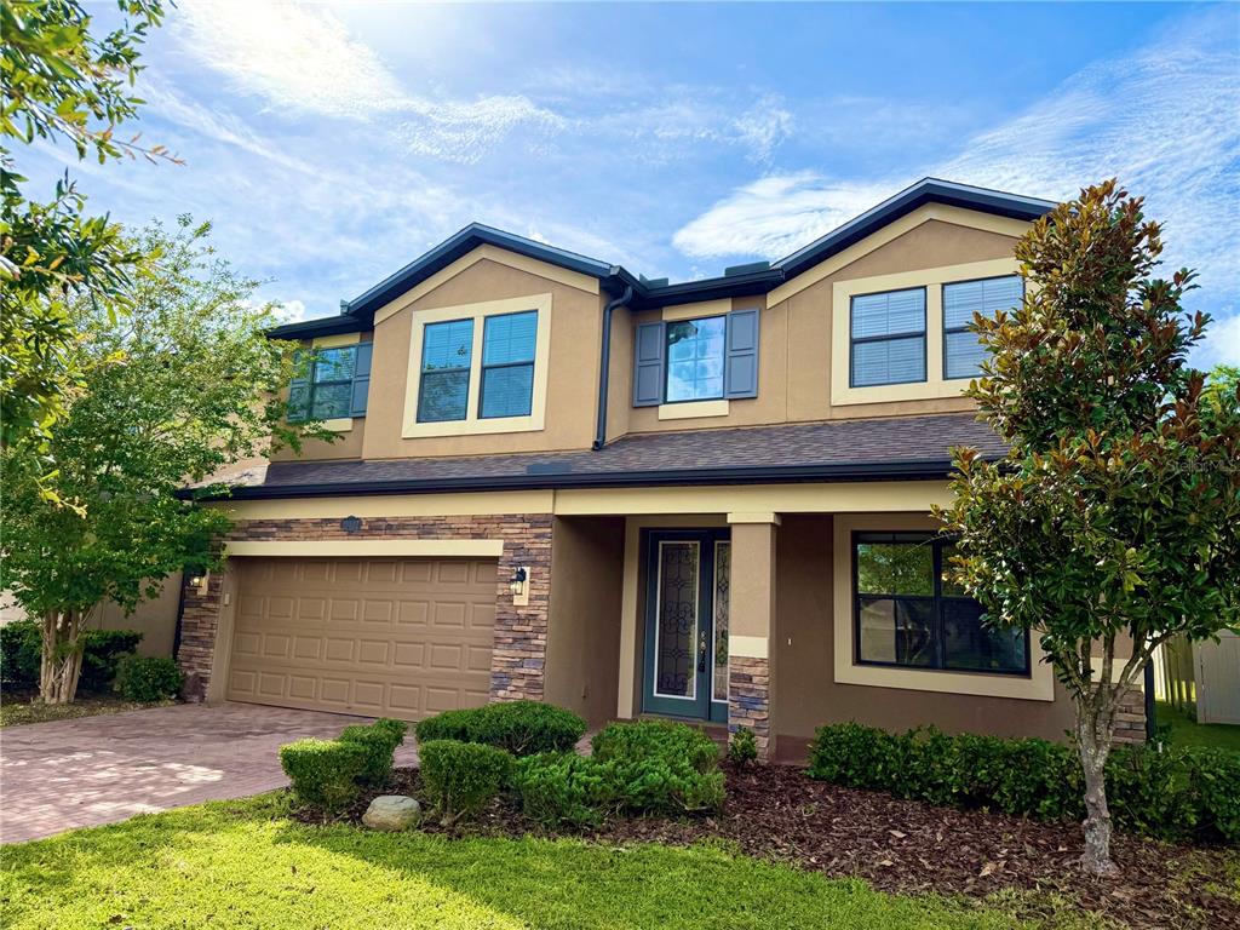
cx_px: 620
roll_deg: -2.2
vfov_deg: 56.8
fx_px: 860
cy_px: 465
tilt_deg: +8.9
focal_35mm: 24
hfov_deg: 71.6
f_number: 1.78
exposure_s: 1/6173
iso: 100
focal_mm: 6.76
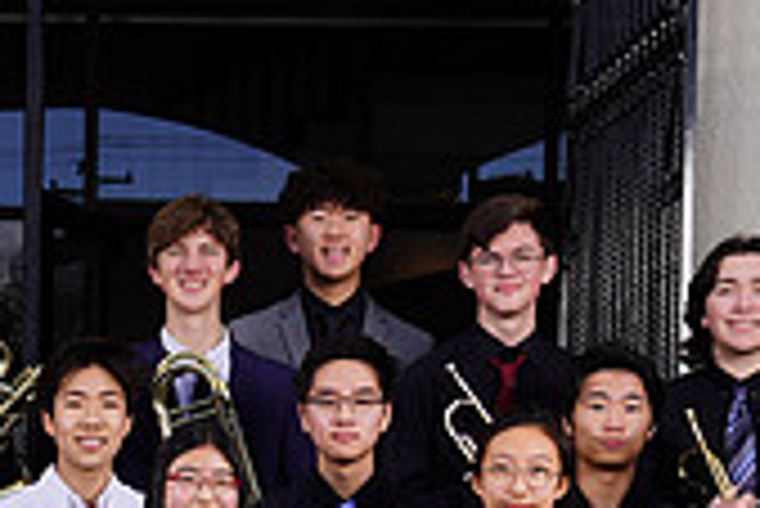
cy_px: 771
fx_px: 2683
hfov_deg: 15.8
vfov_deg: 10.4
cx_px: 13
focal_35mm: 127
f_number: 8
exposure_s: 1/200
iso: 100
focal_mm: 37
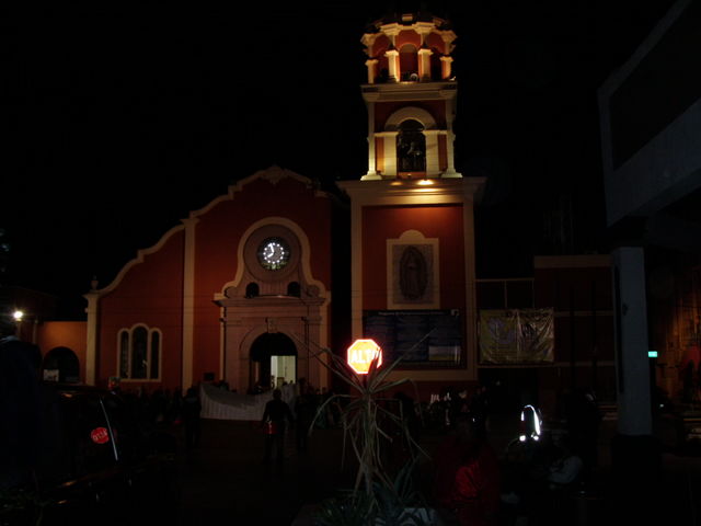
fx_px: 770
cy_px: 263
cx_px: 350
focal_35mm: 38
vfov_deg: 37.7
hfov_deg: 49.0
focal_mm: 6.7
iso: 160
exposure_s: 1/30
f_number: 3.5
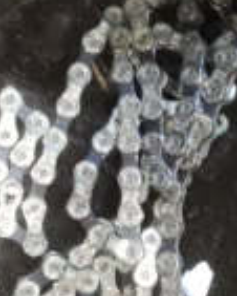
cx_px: 105
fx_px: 412
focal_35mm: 47
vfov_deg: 39.4
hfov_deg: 32.1
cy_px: 123
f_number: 1.79
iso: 1149
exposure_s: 1/33
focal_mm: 4.74
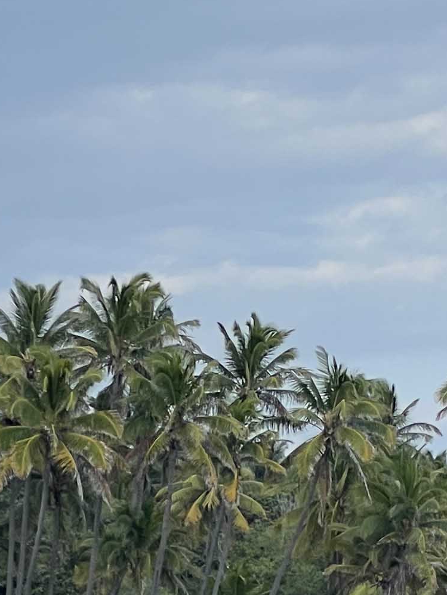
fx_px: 5352
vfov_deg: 6.4
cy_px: 264
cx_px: 656
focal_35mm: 311
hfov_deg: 4.8
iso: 32
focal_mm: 9
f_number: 2.8
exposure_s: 1/385
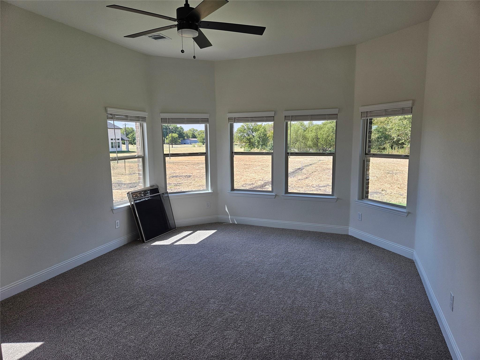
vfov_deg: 58.9
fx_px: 319
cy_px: 180
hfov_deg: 73.9
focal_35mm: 23
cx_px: 240
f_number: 1.8
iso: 40
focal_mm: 5.4
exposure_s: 1/435
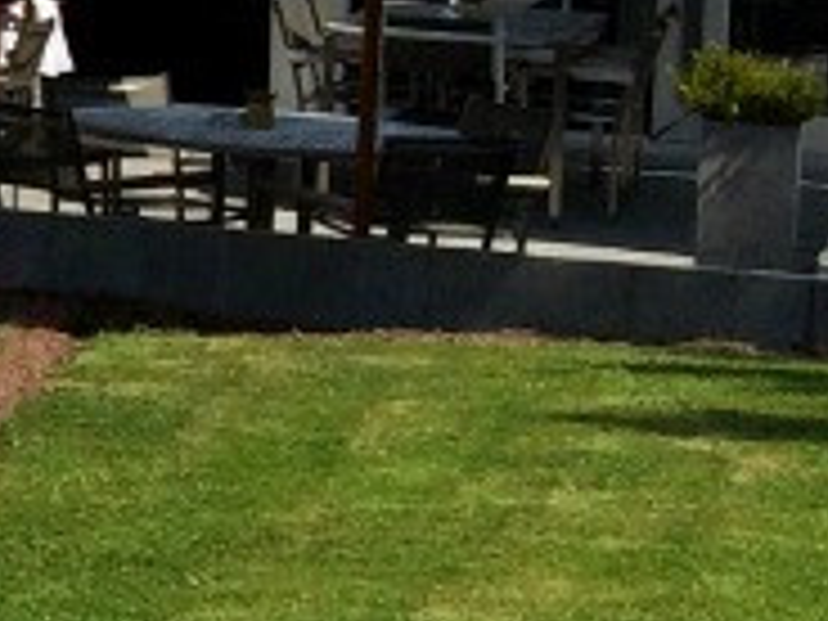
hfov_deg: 9.0
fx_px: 4258
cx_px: -1688
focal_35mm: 178
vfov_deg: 8.2
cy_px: -198
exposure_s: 1/2160
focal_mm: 4.15
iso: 32
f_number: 2.2
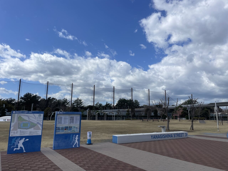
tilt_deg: +10.0
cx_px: 114
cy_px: 86
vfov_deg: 53.1
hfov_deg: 67.3
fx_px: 171
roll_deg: -0.4
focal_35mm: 26
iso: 50
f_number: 1.6
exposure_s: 1/9804
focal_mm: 4.2
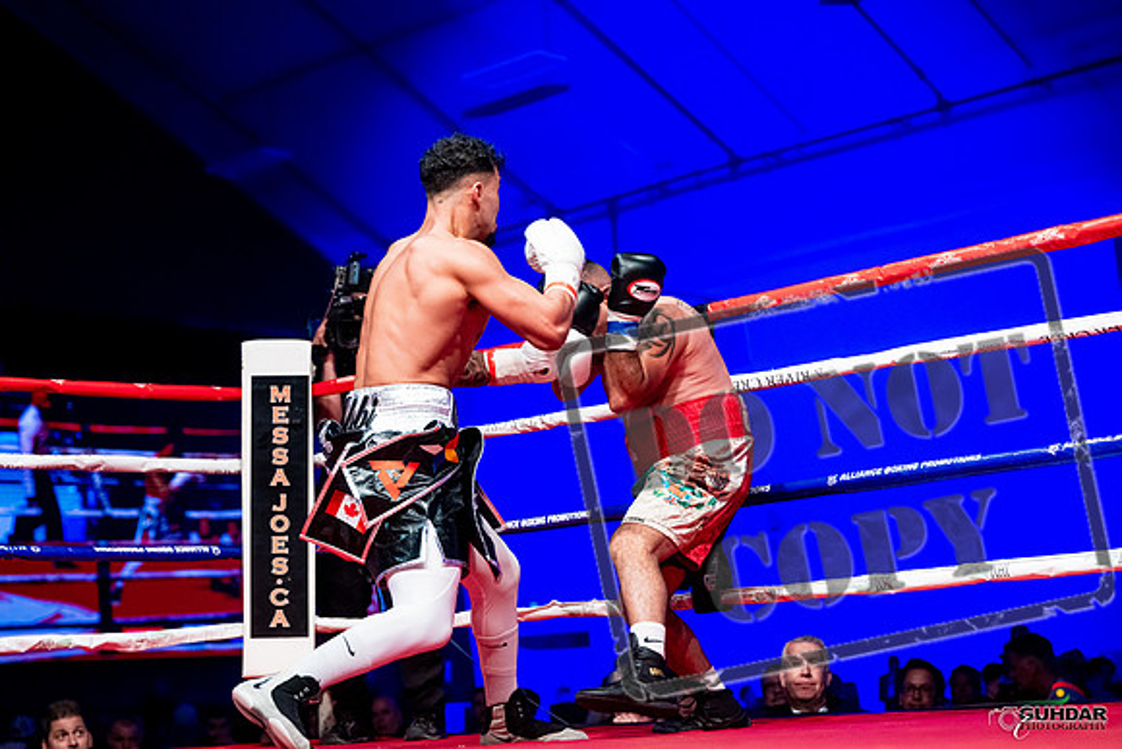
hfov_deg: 28.8
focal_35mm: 70
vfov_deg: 19.5
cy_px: 374
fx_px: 2182
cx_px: 561
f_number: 2.8
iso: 4000
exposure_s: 1/1000
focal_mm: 70
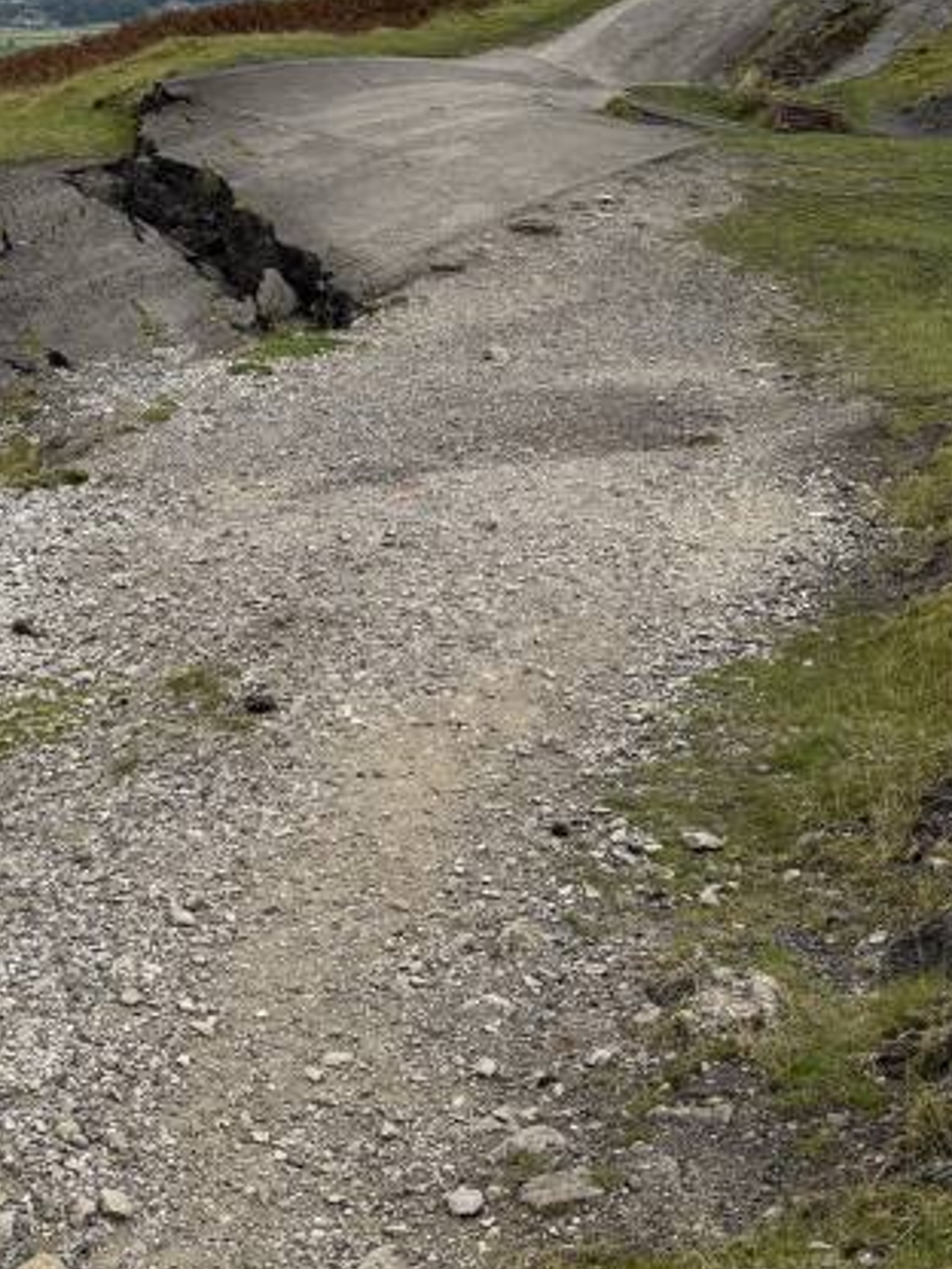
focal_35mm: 50
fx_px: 1833
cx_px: 76
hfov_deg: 27.9
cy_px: 372
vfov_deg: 37.5
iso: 50
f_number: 1.6
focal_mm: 5.96
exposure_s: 1/2193
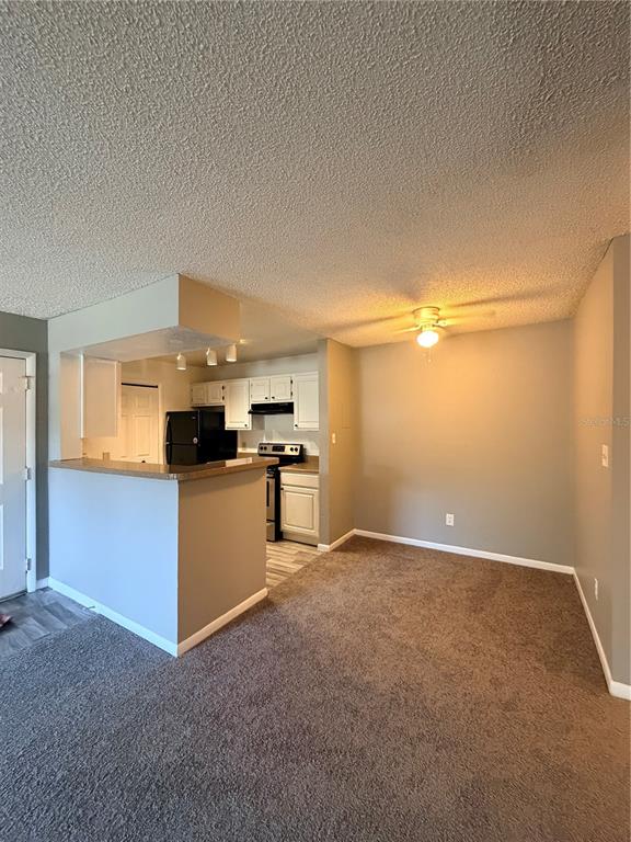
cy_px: 421
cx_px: 316
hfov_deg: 85.7
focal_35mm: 14
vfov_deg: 102.1
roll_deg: +0.0
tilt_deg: +0.5
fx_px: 340
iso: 640
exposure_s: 1/60
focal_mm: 2.22
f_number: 2.2
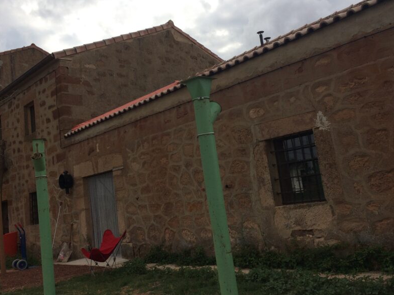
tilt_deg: +6.5
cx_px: 177
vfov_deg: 37.7
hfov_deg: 48.9
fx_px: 433
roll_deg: +7.1
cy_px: 136
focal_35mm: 38
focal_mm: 4.15
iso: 32
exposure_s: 1/2415
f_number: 2.2
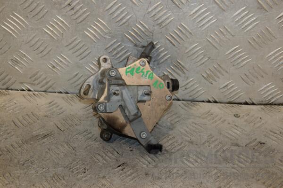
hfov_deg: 33.4
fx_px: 472
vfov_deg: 22.6
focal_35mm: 60
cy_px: 94
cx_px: 142
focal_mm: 40
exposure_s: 1/200
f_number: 6.3
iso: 800
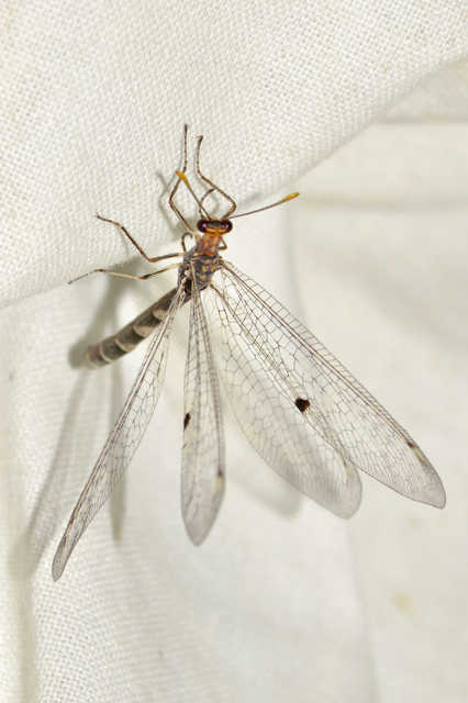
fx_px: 2928
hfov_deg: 9.1
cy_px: 352
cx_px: 234
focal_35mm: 150
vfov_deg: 13.7
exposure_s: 1/200
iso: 100
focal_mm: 100
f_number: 18
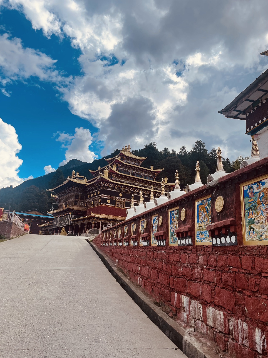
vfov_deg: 67.3
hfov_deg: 53.1
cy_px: 179
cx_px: 134
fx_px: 268
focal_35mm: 26
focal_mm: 4.2
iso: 32
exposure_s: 1/3610
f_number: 1.6
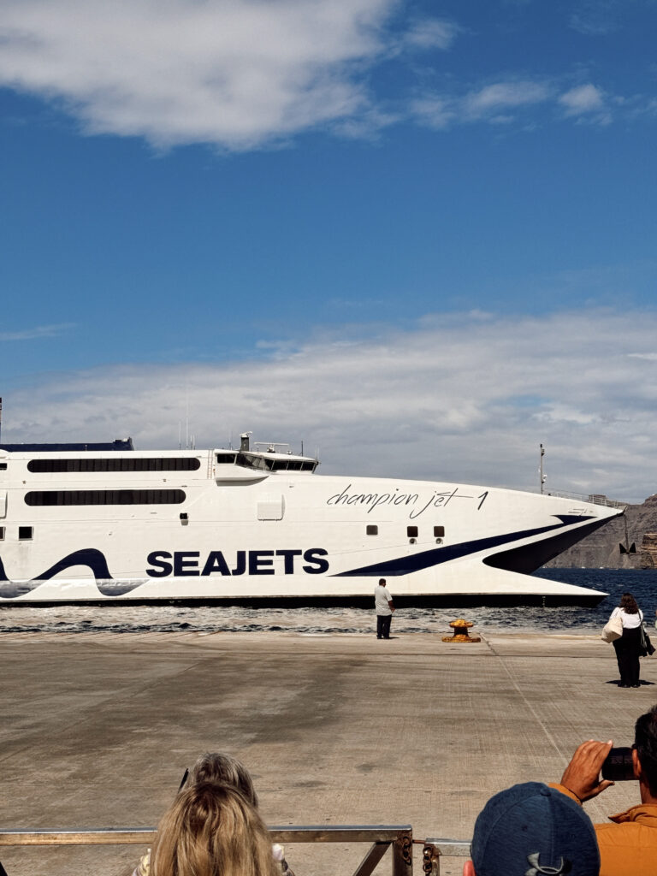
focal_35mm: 48
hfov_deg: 30.3
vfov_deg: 39.7
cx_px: 328
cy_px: 438
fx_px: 1215
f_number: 1.78
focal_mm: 6.76
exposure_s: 1/15385
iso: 80
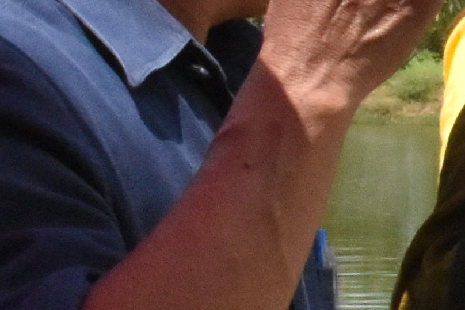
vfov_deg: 4.1
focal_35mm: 334
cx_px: 1335
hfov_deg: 5.8
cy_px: 189
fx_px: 4315
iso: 2500
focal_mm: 30
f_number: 20
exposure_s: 1/1600
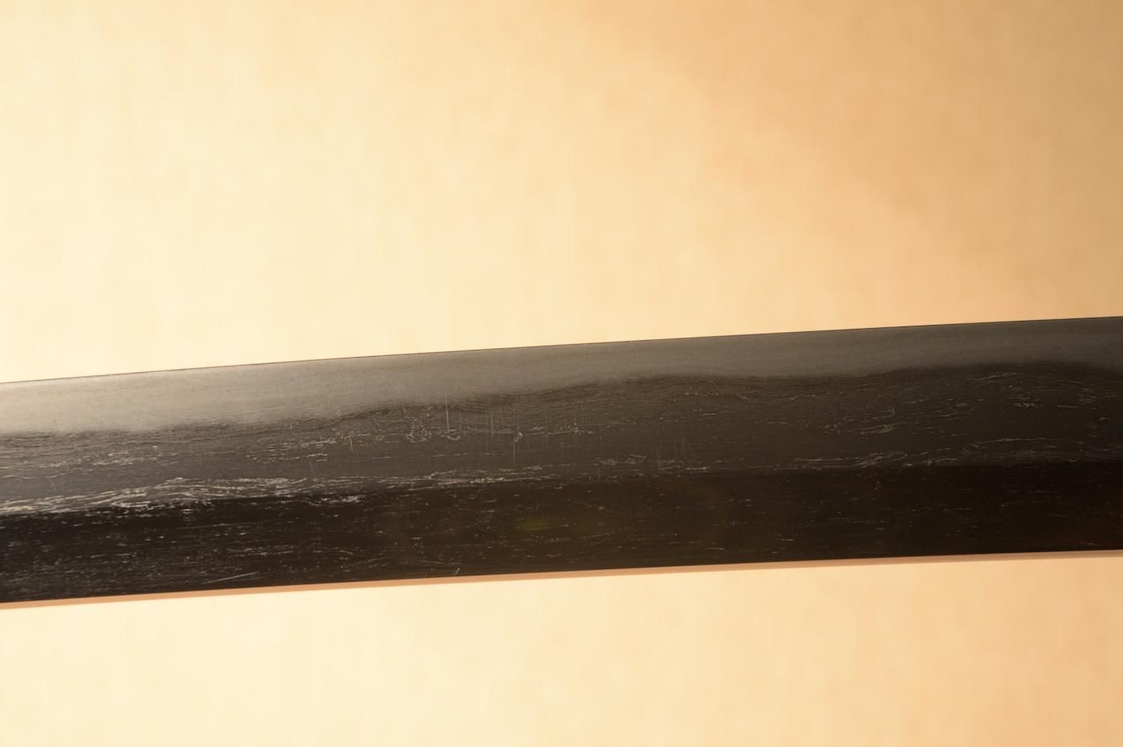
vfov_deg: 9.6
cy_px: 374
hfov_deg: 14.4
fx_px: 4441
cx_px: 562
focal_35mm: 142
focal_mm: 95
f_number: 11
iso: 400
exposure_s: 1/1.6
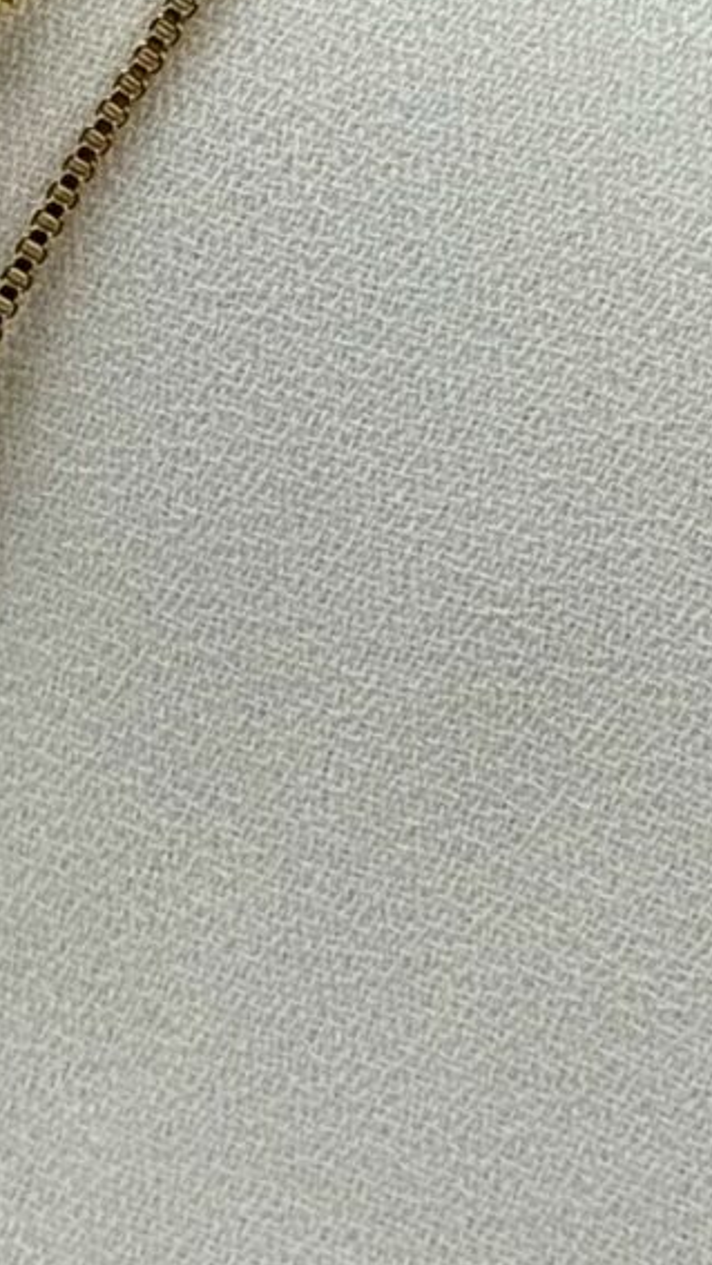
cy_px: 270
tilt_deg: -42.2
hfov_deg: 5.1
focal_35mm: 236
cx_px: 228
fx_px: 7920
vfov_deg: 9.1
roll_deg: -13.3
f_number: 1.78
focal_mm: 6.76
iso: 64
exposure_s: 1/1312
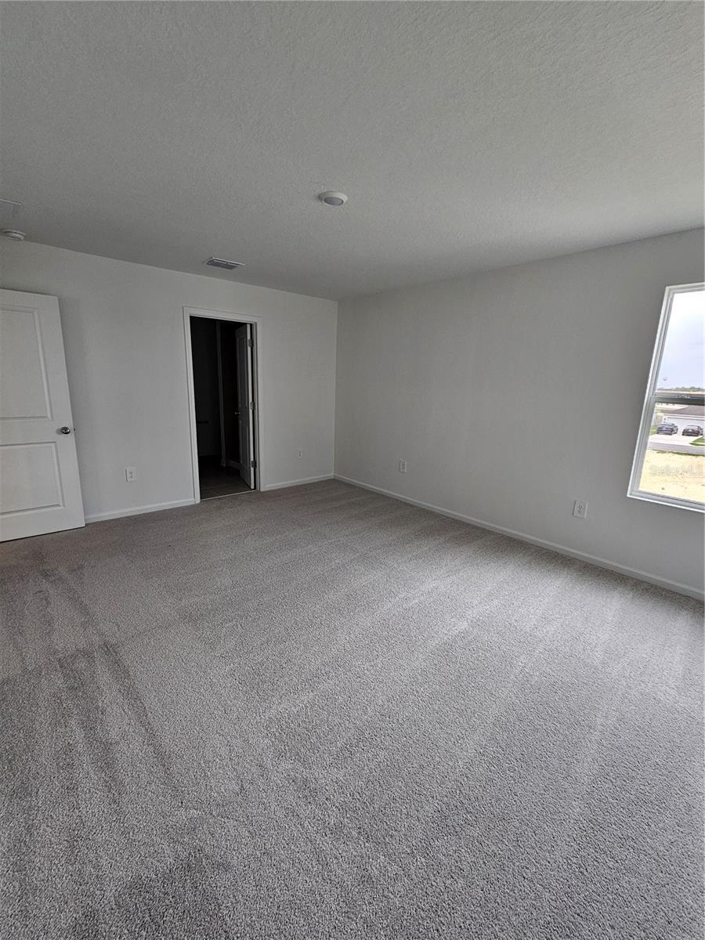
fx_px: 353
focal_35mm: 13
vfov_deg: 106.2
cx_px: 352
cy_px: 470
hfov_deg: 89.9
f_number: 2.2
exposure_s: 1/77.4
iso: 64
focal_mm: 2.2
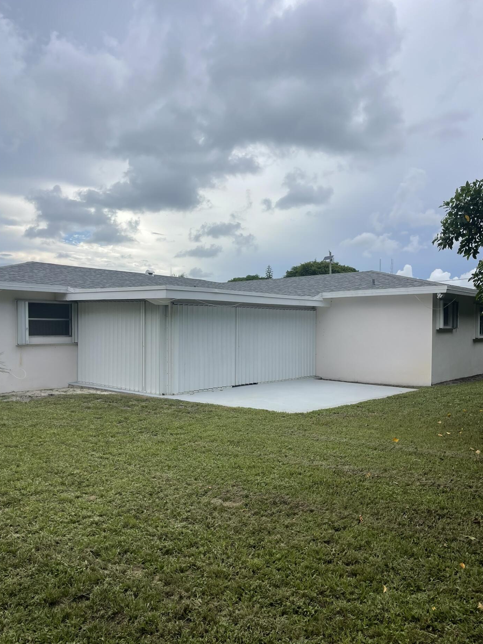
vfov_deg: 65.2
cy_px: 345
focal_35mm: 27
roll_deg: +0.1
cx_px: 234
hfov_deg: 51.3
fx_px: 502
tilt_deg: -1.4
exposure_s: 1/3003
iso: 32
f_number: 1.6
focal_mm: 5.1
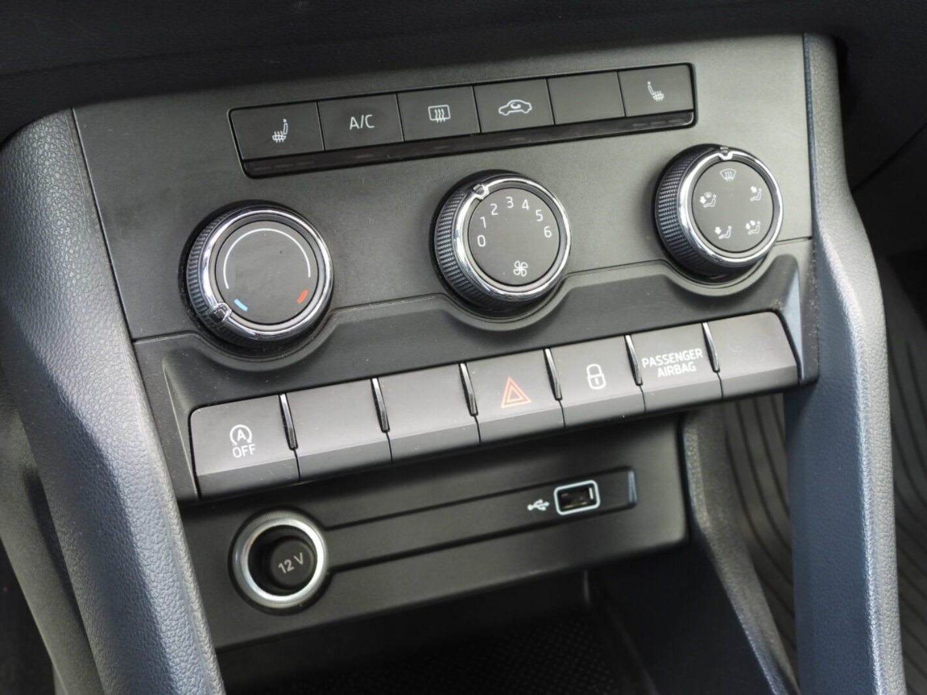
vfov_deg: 26.6
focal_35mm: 55
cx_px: 464
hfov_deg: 34.9
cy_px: 348
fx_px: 1473
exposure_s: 1/30
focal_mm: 9.8
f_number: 3.5
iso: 180
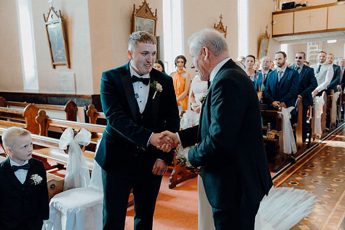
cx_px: 172
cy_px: 115
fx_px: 297
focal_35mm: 31
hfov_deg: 60.3
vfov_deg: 42.3
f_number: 3.5
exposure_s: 1/200
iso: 4000
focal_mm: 31
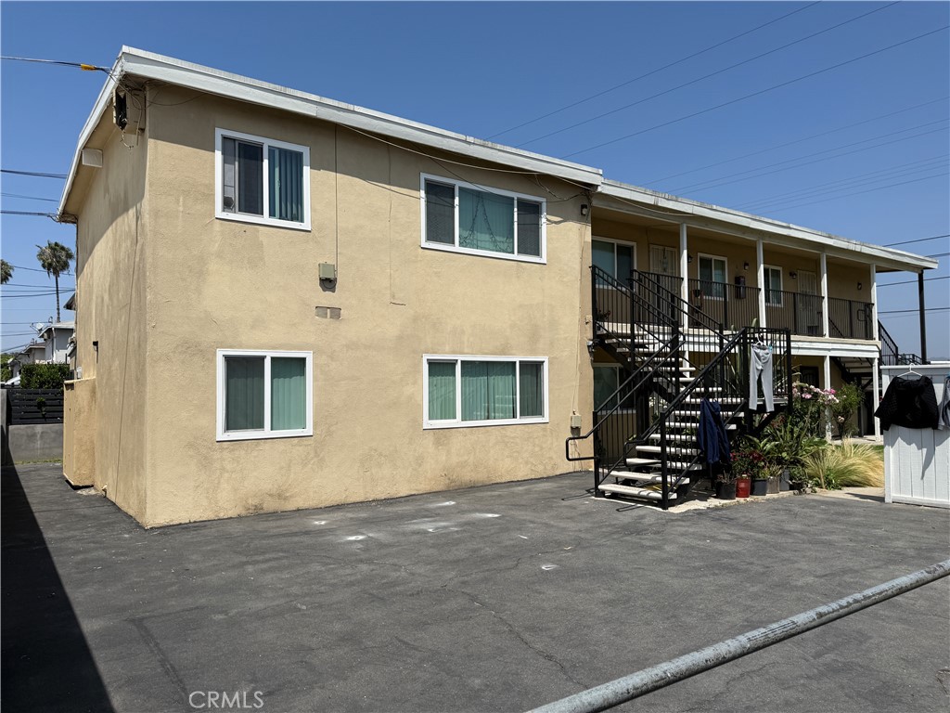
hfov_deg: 71.6
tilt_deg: +1.8
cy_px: 356
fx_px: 659
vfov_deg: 56.8
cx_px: 475
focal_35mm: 24
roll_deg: +0.5
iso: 80
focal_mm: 6.76
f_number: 1.78
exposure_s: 1/7353
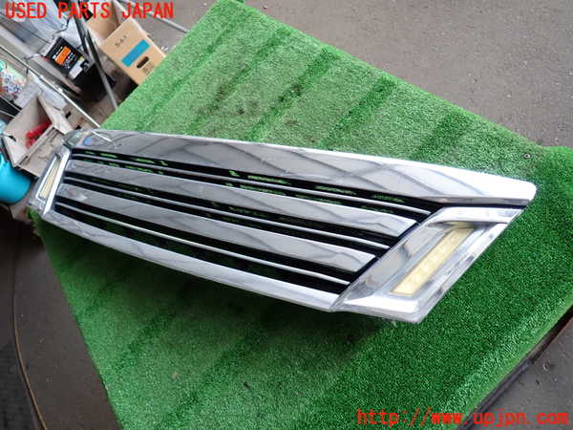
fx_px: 414
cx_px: 286
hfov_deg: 69.4
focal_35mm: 25
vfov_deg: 54.9
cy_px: 215
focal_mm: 4.5
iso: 100
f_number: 2
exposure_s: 1/80
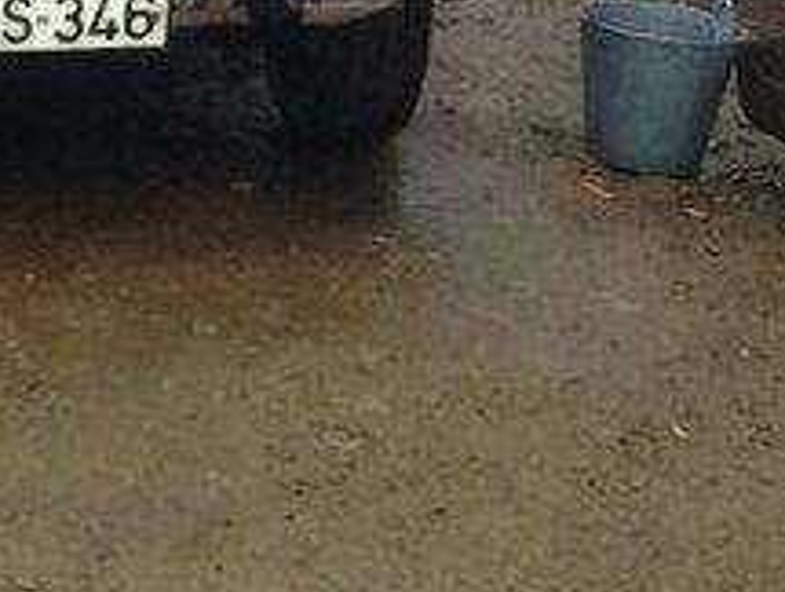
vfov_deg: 15.2
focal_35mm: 95
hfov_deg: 20.1
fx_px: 2158
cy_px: -46
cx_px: 29
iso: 64
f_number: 2.2
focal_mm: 3.3
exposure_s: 1/100
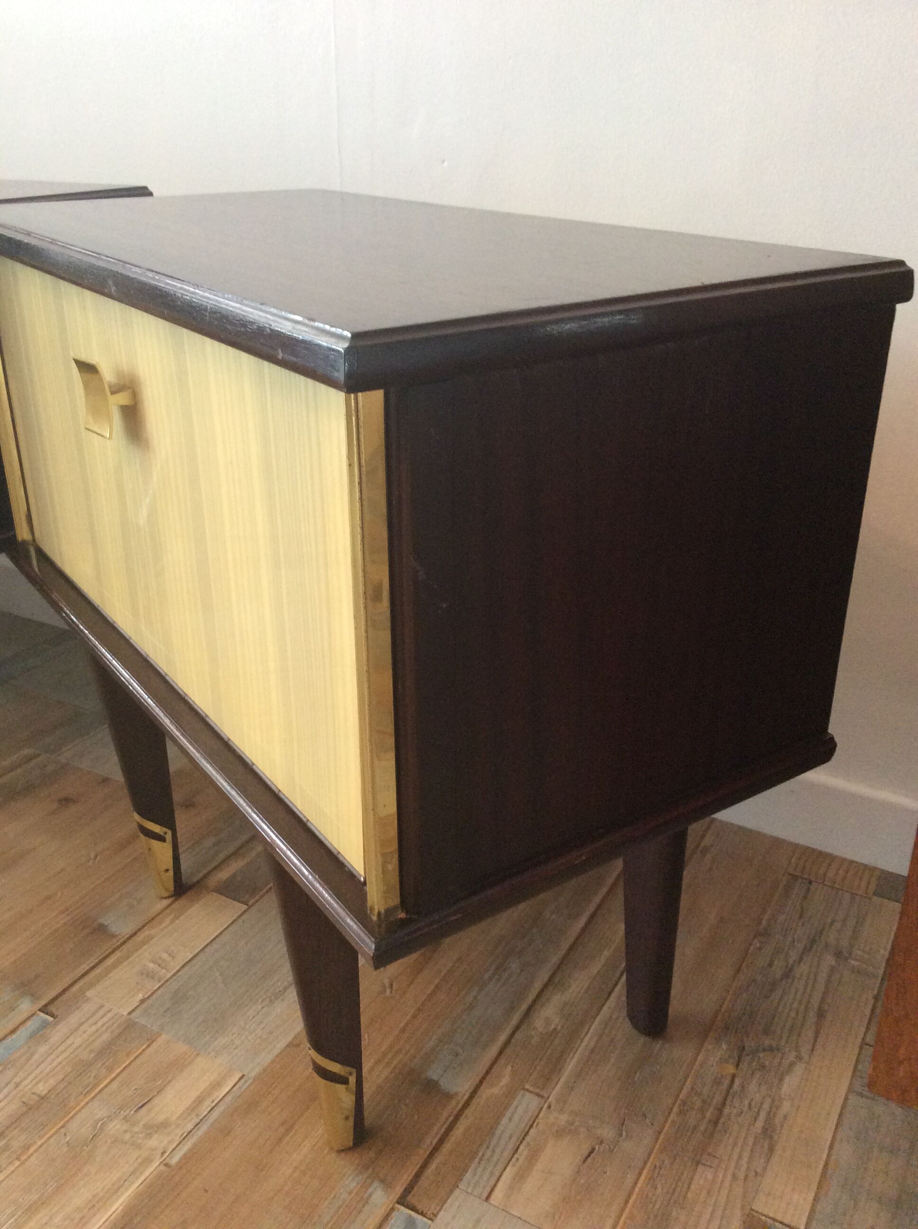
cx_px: 459
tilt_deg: -25.2
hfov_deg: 44.1
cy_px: 614
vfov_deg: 56.9
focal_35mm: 32
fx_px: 1134
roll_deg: +0.4
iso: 160
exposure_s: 1/25
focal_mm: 3.3
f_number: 2.4
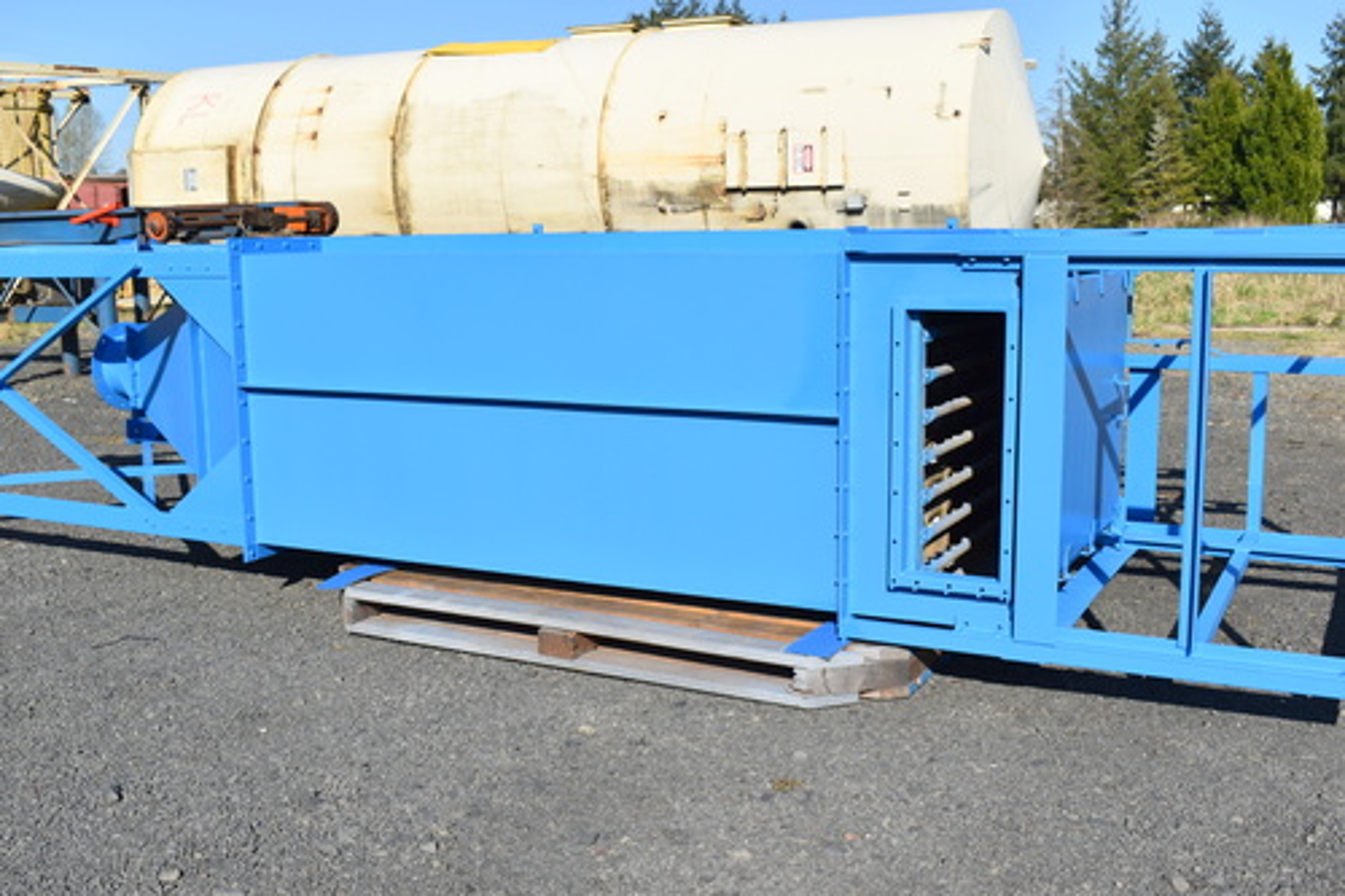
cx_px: 672
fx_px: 1401
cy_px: 448
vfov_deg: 35.5
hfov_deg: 51.3
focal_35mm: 38
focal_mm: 25
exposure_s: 1/320
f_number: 9
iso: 100
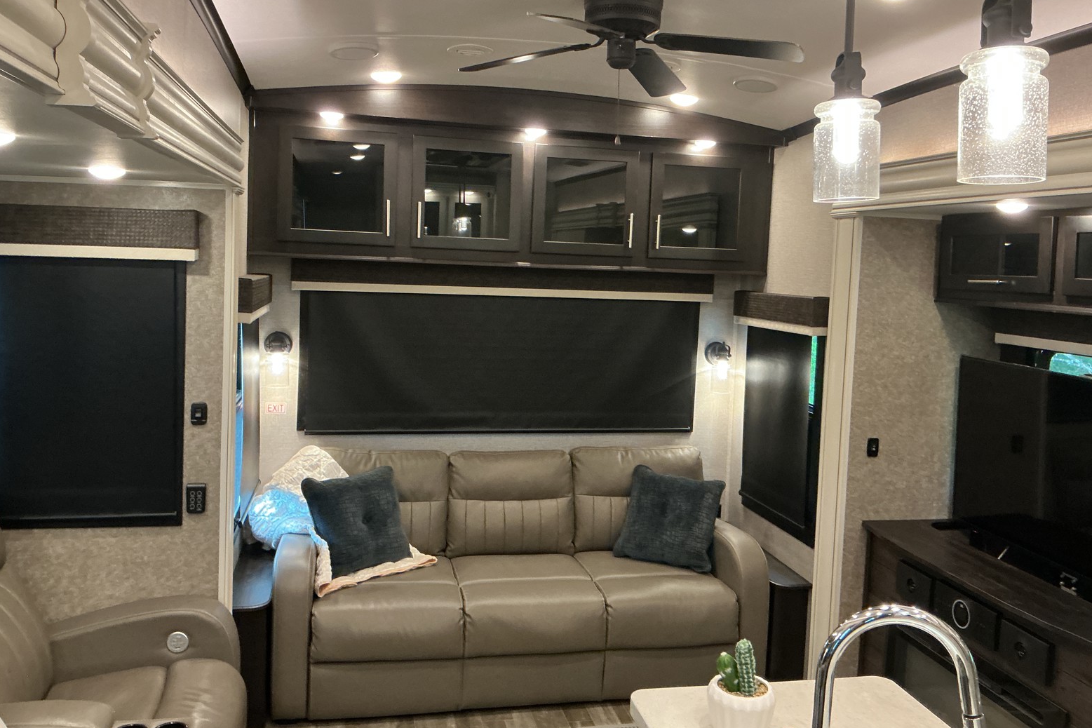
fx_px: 940
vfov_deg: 42.2
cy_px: 314
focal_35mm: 31
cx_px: 559
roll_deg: -1.0
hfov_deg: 60.3
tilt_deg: -5.2
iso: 250
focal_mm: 3
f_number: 1.8
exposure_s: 1/60
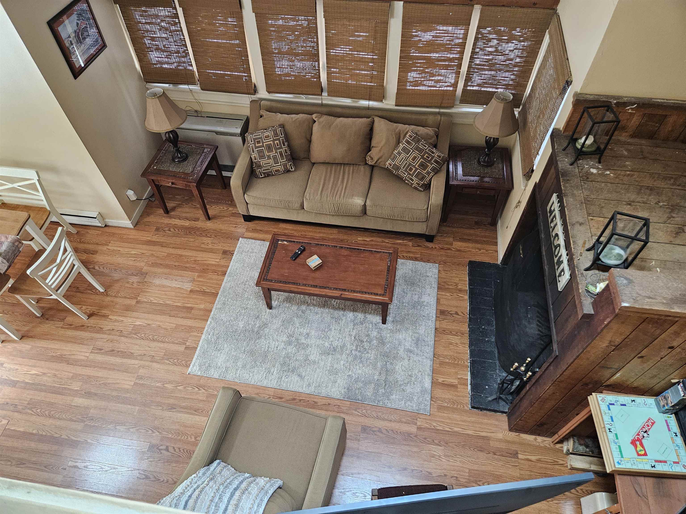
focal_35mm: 23
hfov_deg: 73.9
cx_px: 343
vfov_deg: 58.9
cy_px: 257
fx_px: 456
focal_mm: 5.4
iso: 800
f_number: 1.8
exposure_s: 1/120
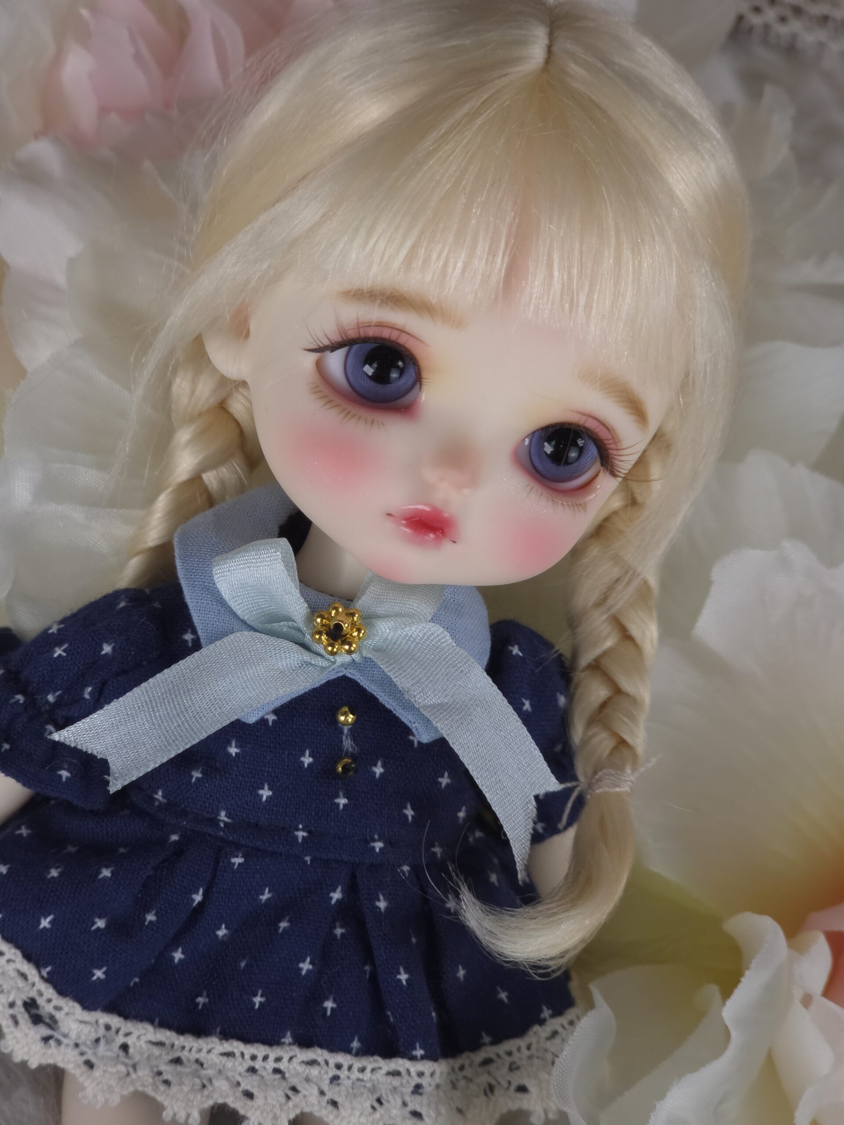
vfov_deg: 28.2
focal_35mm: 69
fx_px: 2243
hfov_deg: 21.3
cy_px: 562
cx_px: 422
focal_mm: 7.9
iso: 50
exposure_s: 1/180
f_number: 2.4
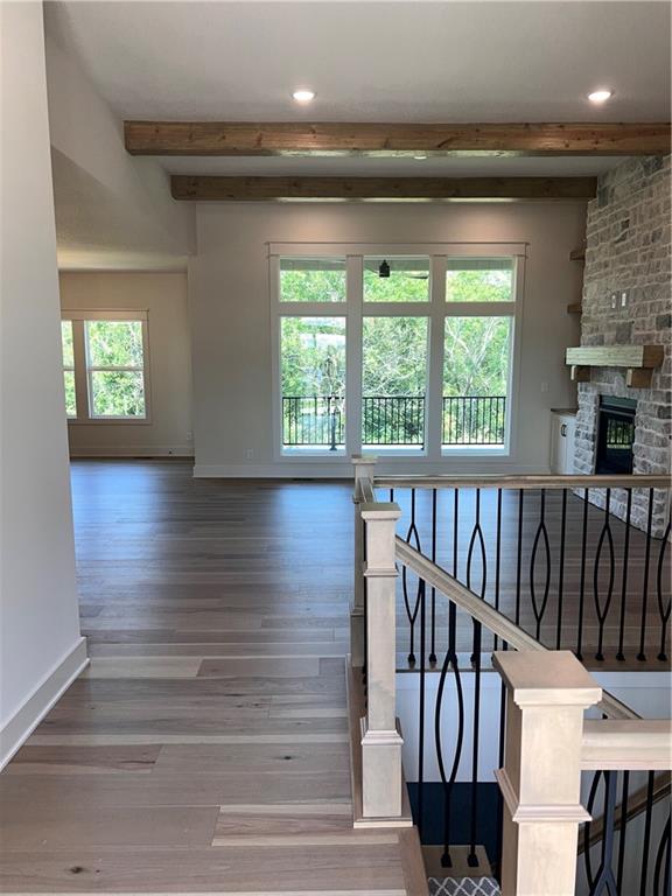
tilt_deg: -7.8
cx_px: 336
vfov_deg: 67.3
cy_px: 448
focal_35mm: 26
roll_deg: -0.3
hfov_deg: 53.1
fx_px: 673
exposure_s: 1/224
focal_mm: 5.7
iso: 32
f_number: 1.5
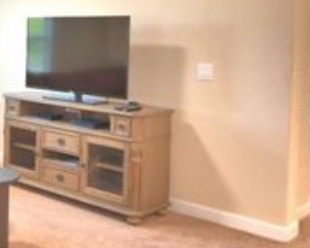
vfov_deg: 27.2
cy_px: 56
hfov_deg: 32.7
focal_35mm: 55
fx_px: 505
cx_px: 39
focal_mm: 10
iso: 250
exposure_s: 1/30
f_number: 4.5
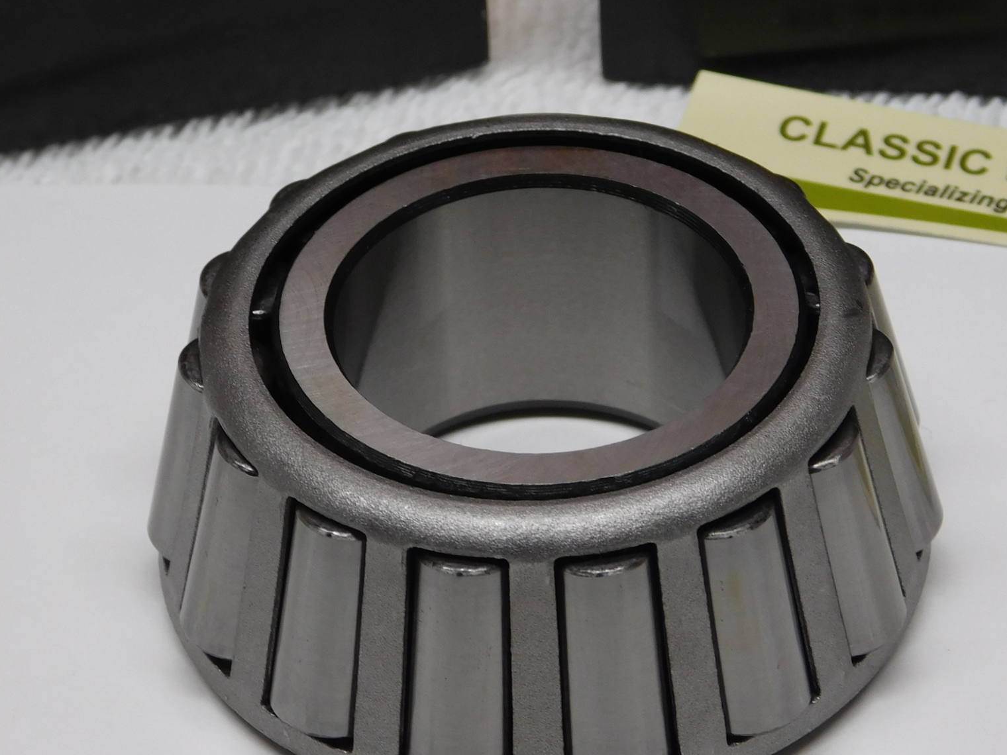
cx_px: 598
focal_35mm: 136
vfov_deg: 10.9
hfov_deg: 14.5
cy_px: 477
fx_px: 3956
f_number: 4.5
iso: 125
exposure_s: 1/50
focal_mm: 16.1
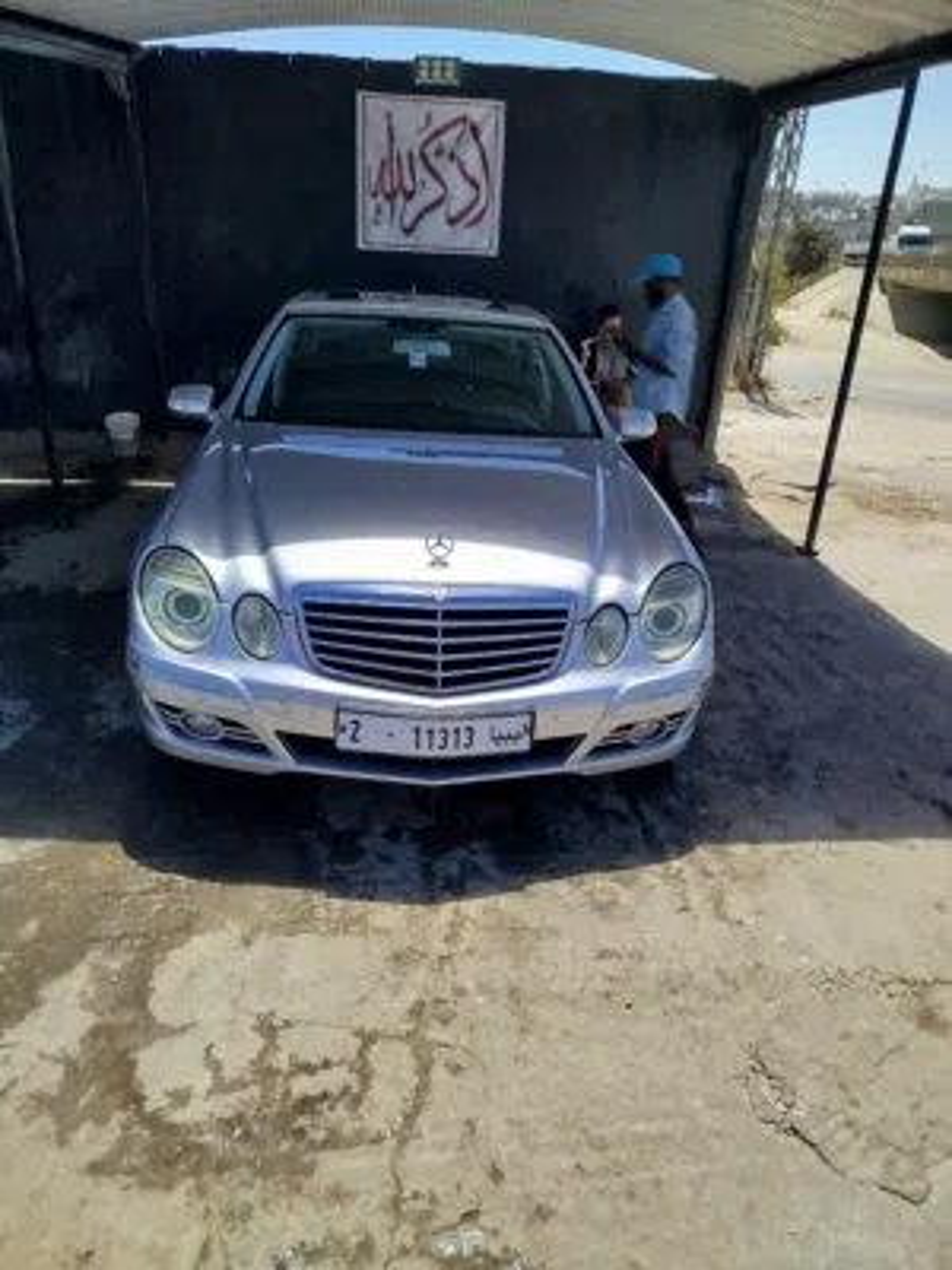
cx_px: 476
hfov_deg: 56.8
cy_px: 635
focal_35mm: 24
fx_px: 880
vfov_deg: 71.6
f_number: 1.7
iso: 50
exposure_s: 1/1111
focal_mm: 5.31
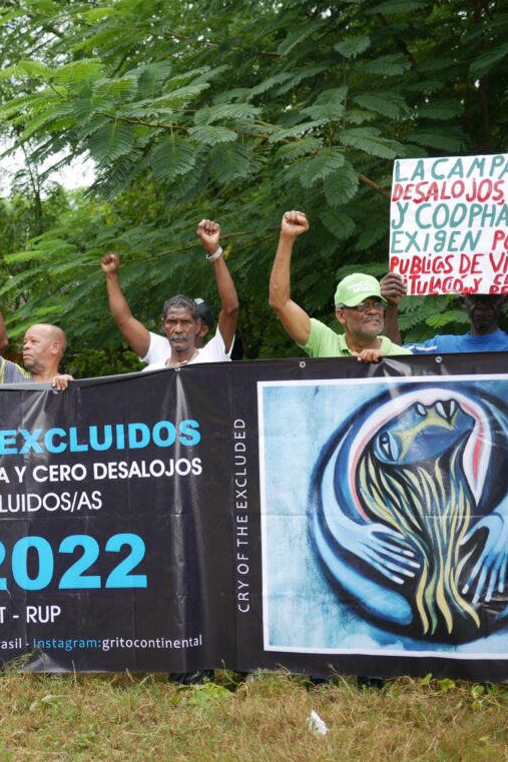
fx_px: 1186
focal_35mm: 56
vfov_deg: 35.6
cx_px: 97
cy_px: 381
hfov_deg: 23.8
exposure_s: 1/1000
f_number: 1.7
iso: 200
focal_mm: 20
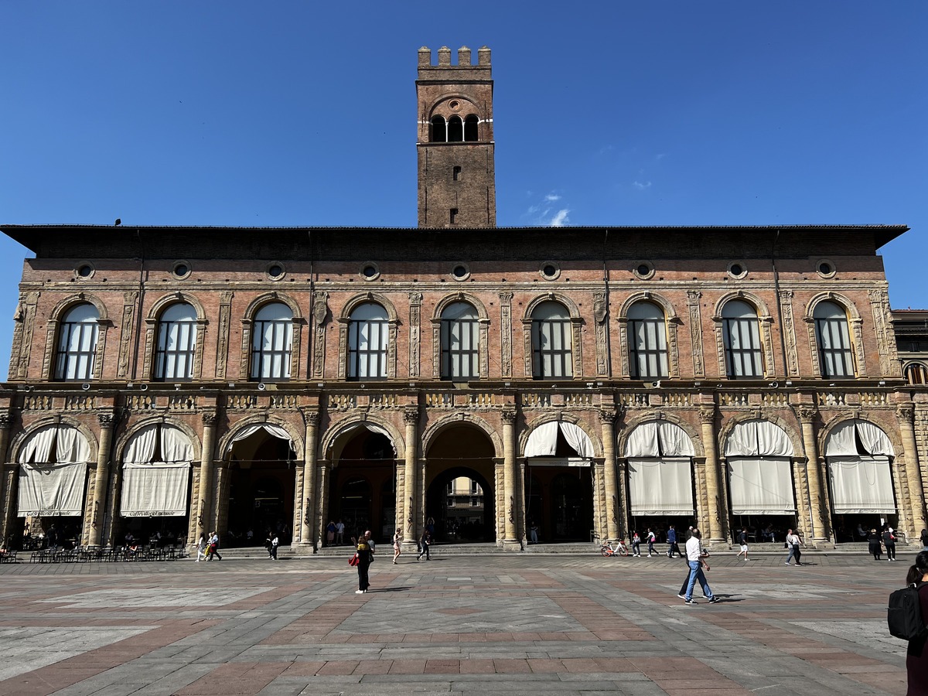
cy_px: 348
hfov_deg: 67.3
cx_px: 464
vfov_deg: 53.1
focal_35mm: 26
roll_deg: +0.9
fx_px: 697
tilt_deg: +12.9
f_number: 1.5
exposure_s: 1/3968
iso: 50
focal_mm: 5.7
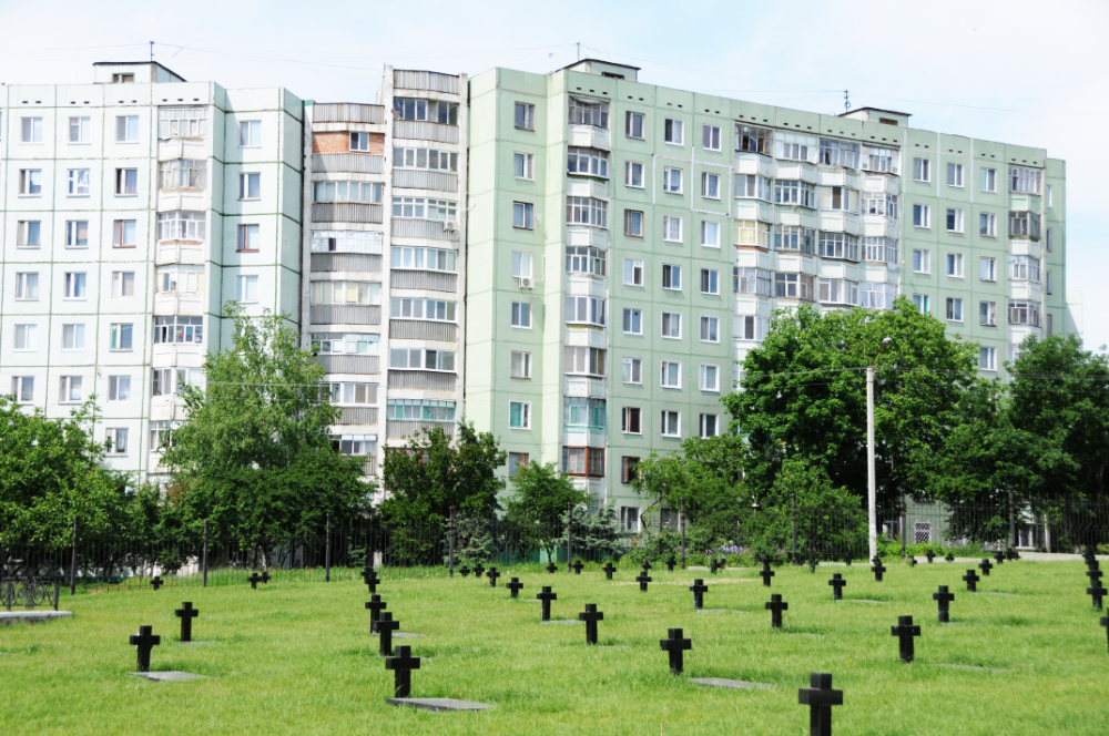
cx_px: 554
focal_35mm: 66
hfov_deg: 30.5
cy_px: 368
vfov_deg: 20.6
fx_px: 2031
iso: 640
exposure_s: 1/2000
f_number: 7.1
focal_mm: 44
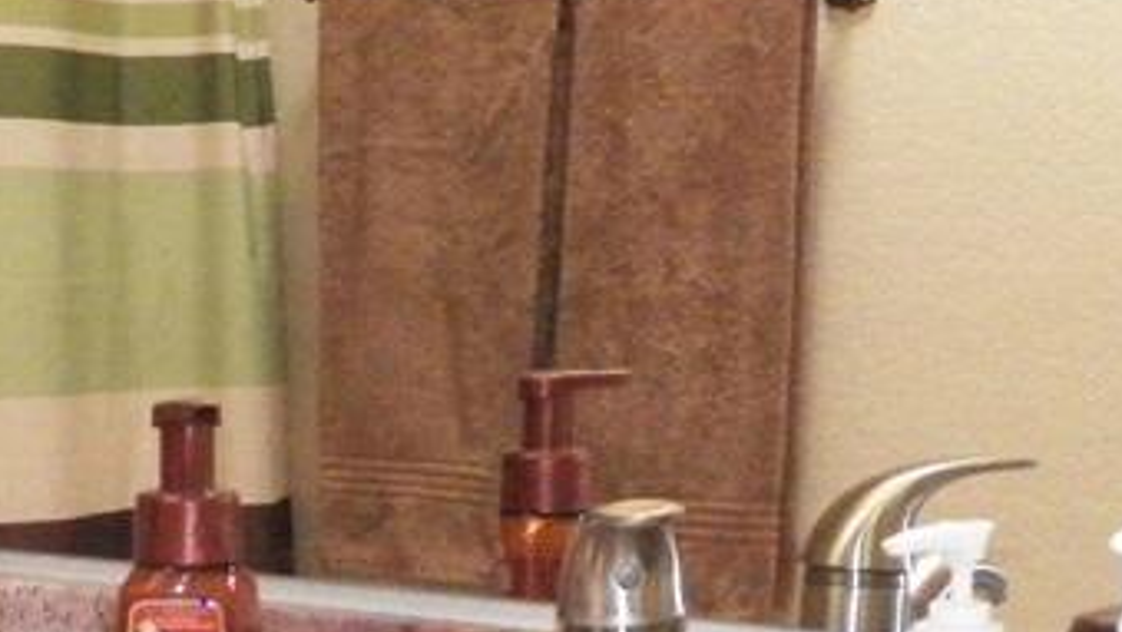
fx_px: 2679
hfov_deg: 23.5
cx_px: 354
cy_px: 979
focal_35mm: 90
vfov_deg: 12.7
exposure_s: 1/400
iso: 1600
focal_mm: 4.9
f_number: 2.8
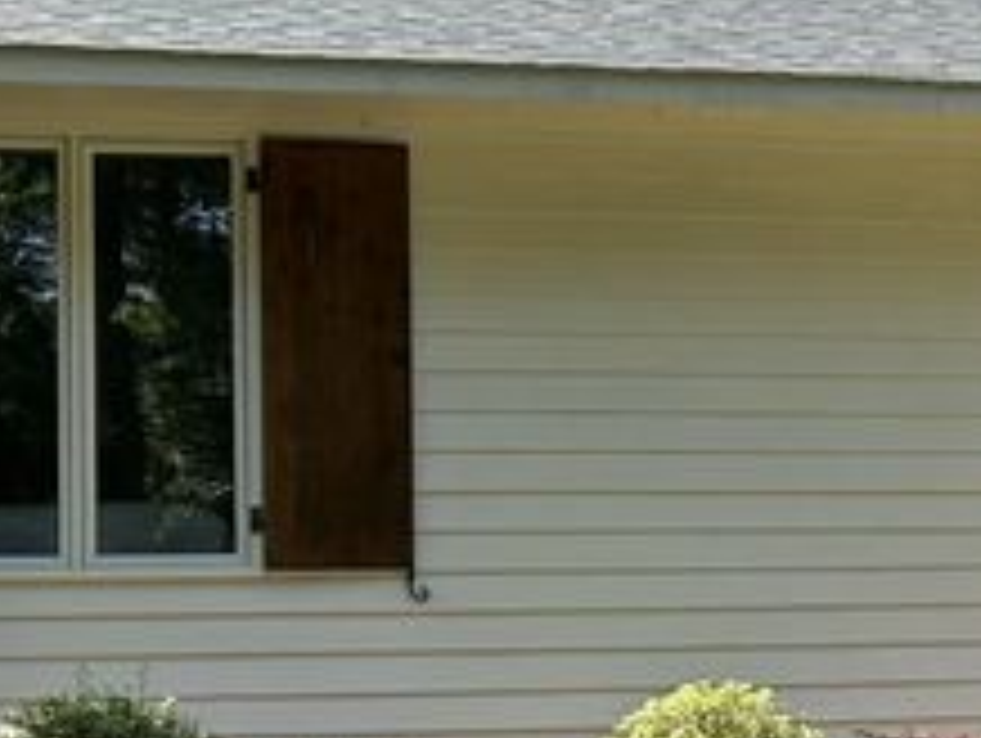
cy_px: 590
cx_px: 1332
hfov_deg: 15.3
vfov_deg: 12.1
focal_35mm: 122
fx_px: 3461
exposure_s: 1/965
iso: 50
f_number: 1.5
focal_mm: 5.7
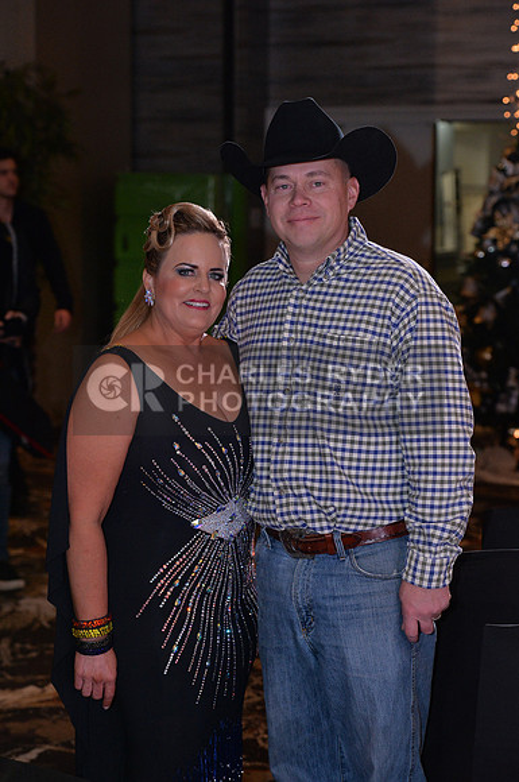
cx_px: 260
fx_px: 2169
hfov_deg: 13.6
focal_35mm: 100
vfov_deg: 20.4
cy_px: 391
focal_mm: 100
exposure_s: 1/250
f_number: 5.6
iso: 2000
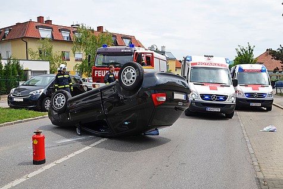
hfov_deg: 59.5
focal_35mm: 32
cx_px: 142
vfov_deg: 41.7
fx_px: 248
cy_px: 94
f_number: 8
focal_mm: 21
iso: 140
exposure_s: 1/250
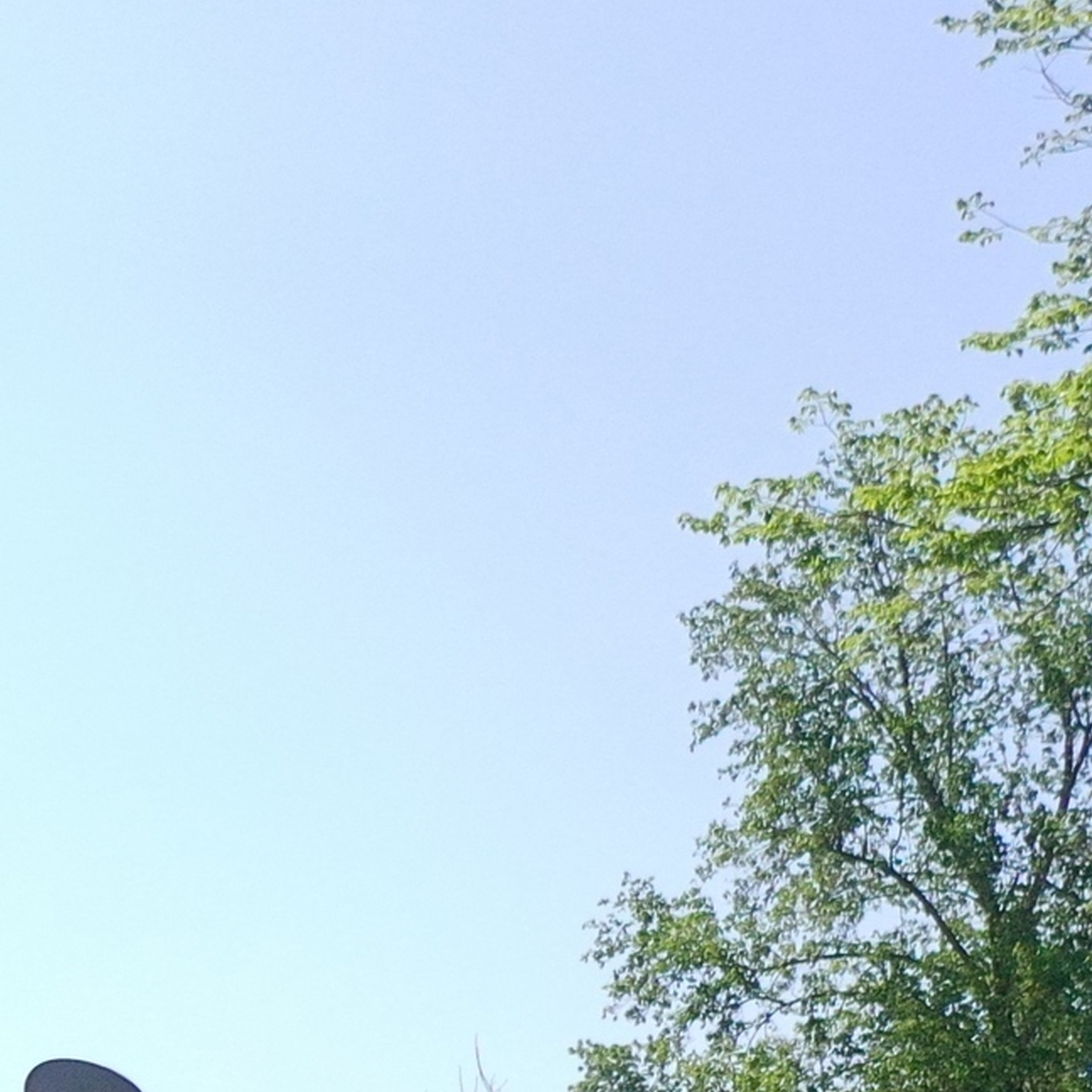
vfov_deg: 14.3
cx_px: -1188
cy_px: 1666
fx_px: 4033
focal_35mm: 113
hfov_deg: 13.1
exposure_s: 1/3200
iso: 400
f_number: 3.5
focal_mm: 10.26
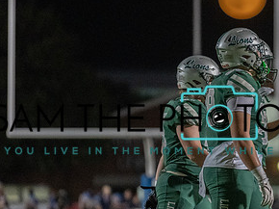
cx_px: 272
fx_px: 4204
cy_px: 142
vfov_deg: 2.8
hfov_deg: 3.8
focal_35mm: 522
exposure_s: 1/1250
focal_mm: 200
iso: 10000
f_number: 2.8
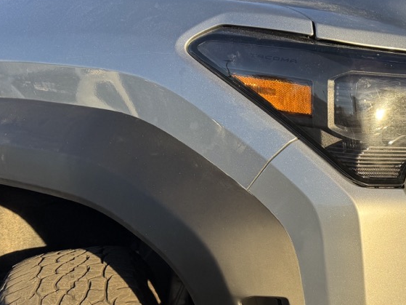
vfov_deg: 25.3
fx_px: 645
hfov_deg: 31.1
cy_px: 301
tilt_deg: -14.8
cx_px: 446
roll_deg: +1.6
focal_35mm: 55
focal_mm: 6.76
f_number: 1.78
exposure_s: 1/1818
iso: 80
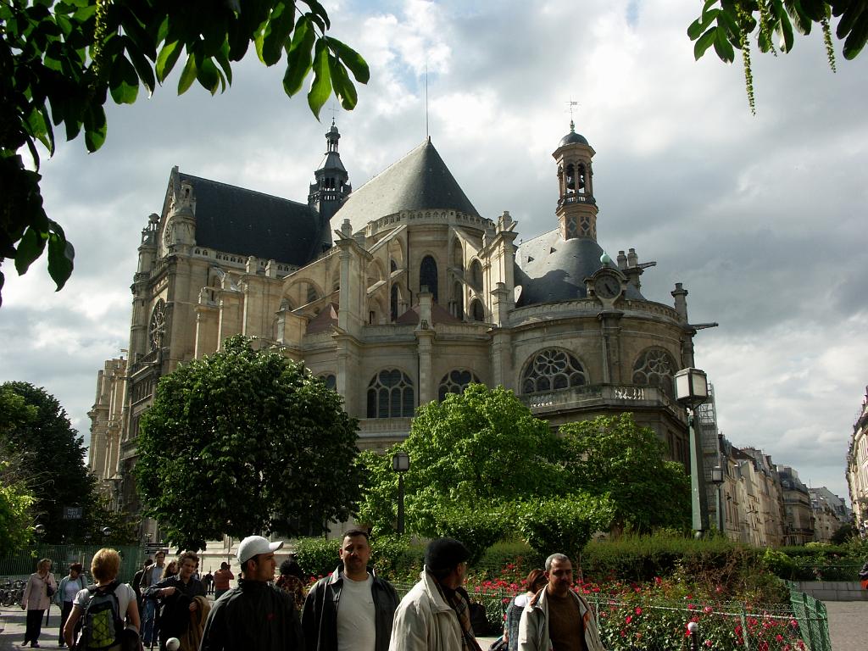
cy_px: 326
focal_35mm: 32
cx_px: 434
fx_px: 802
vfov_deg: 44.2
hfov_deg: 56.8
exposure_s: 1/250
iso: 64
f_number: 7.1
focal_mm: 8.29
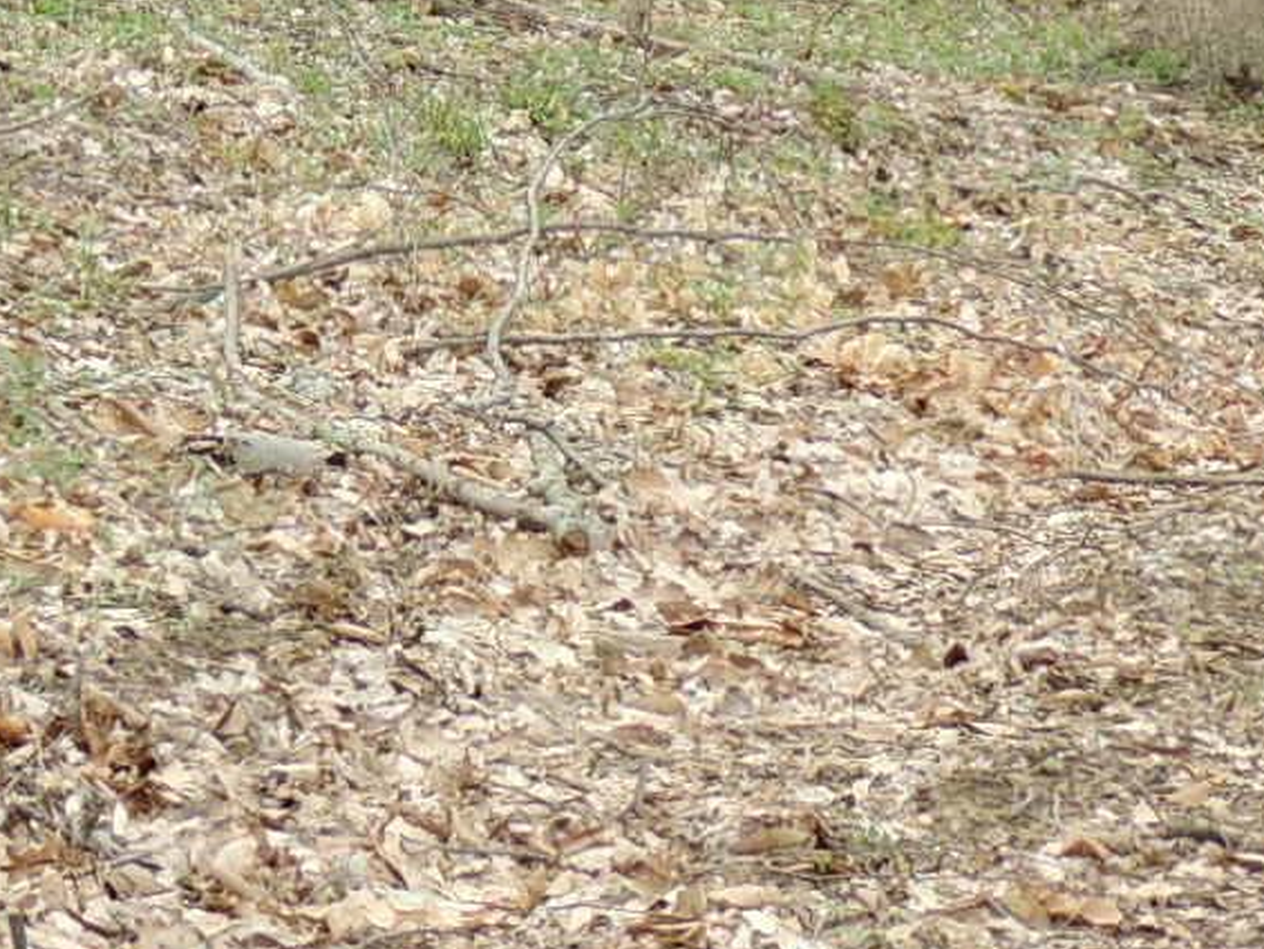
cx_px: 474
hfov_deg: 10.5
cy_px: -694
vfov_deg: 7.6
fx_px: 6903
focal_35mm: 189
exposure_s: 1/125
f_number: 3.5
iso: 100
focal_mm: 8.3
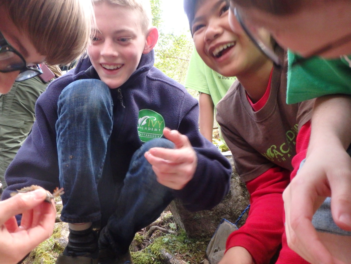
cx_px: 176
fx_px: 314
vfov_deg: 45.4
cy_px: 132
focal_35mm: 31
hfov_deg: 58.4
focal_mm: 5.6
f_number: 4.7
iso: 1000
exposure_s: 1/40
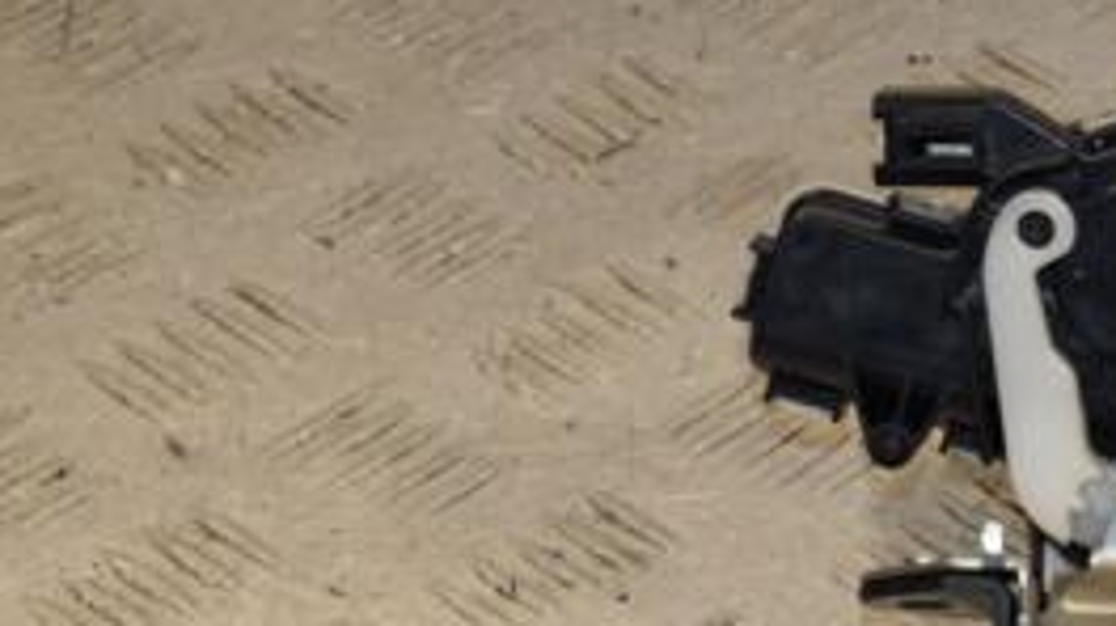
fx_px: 5500
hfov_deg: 11.4
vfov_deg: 6.5
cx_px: 1226
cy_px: 355
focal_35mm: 186
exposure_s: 1/200
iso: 800
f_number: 9
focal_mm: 52
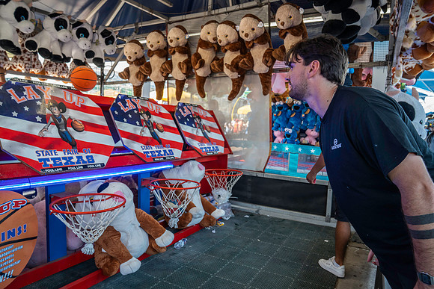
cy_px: 144
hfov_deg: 73.7
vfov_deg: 53.2
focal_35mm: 24
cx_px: 217
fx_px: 289
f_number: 5.6
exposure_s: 1/200
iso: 1000
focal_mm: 24
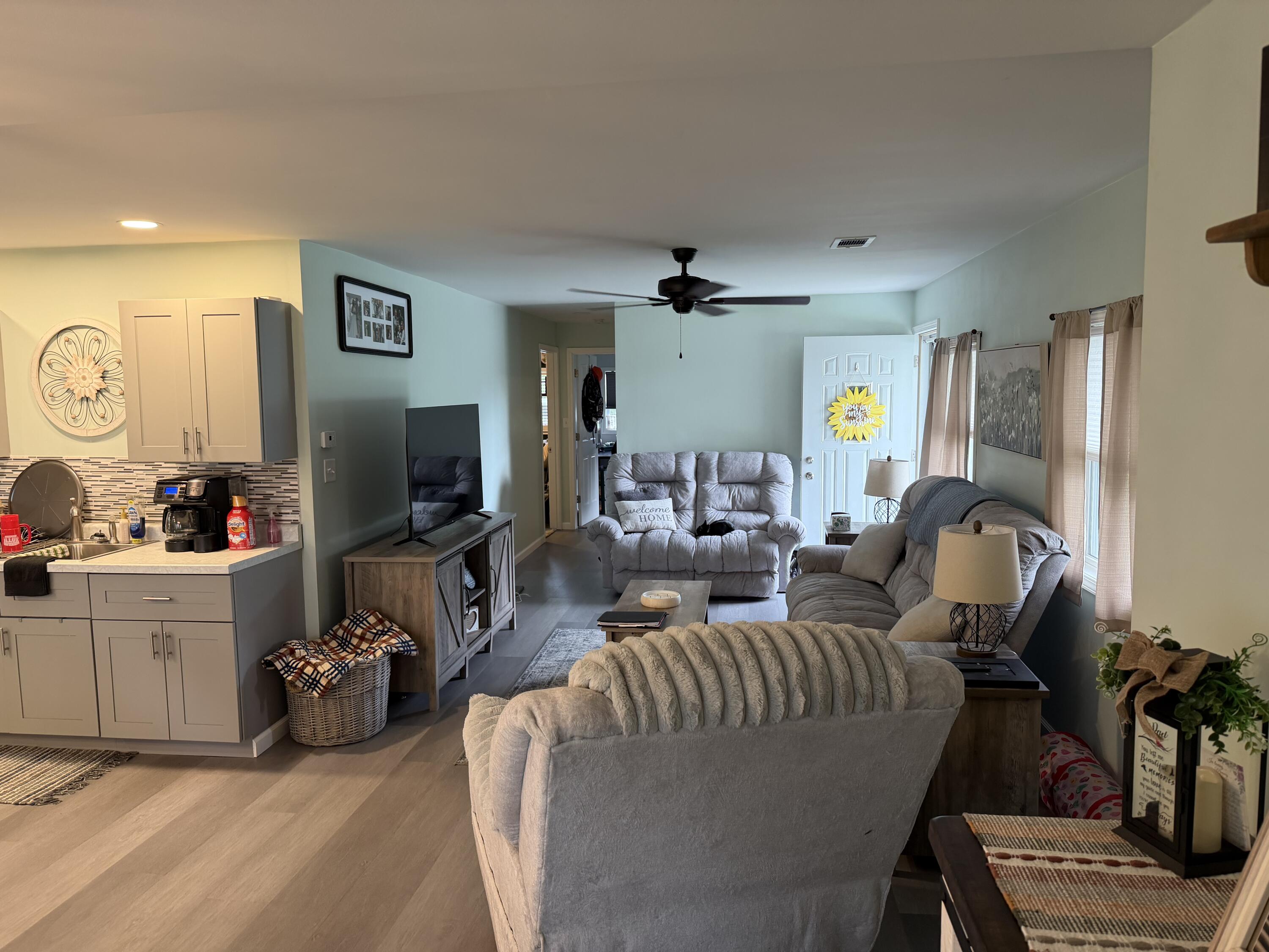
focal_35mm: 24
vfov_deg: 56.8
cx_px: 634
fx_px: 880
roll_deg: +0.7
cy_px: 476
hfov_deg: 71.6
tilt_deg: -6.0
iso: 160
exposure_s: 1/60
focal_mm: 6.76
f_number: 1.78
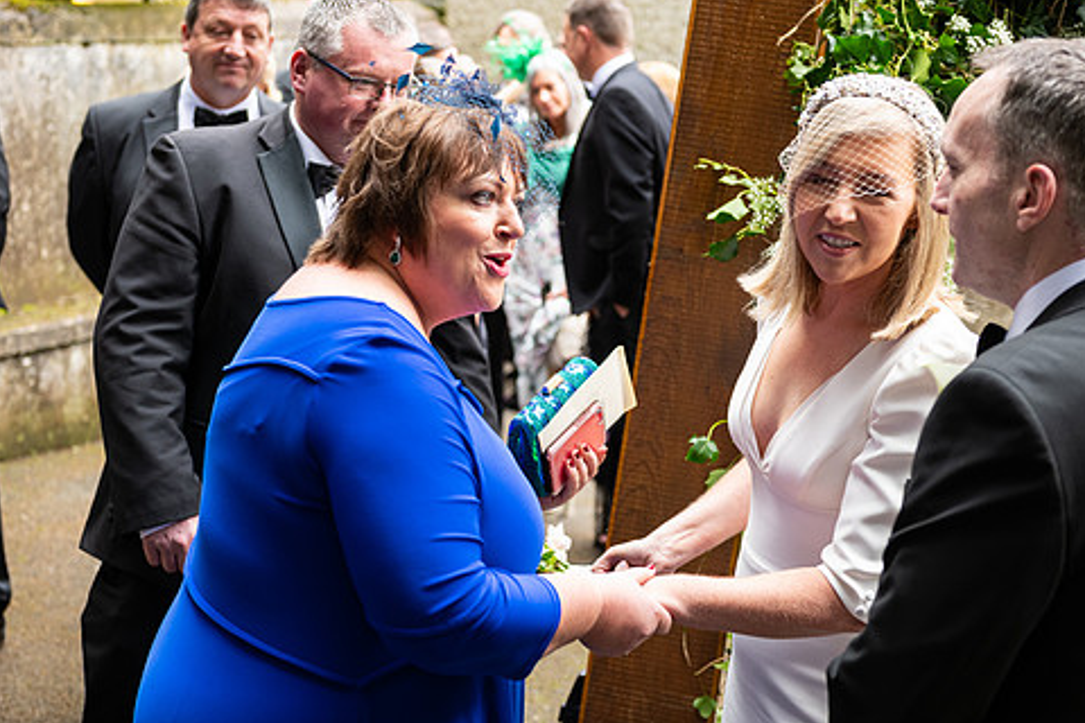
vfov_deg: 23.4
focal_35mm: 58
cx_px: 561
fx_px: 1748
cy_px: 336
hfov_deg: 34.5
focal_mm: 48
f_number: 3.5
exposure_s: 1/160
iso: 400
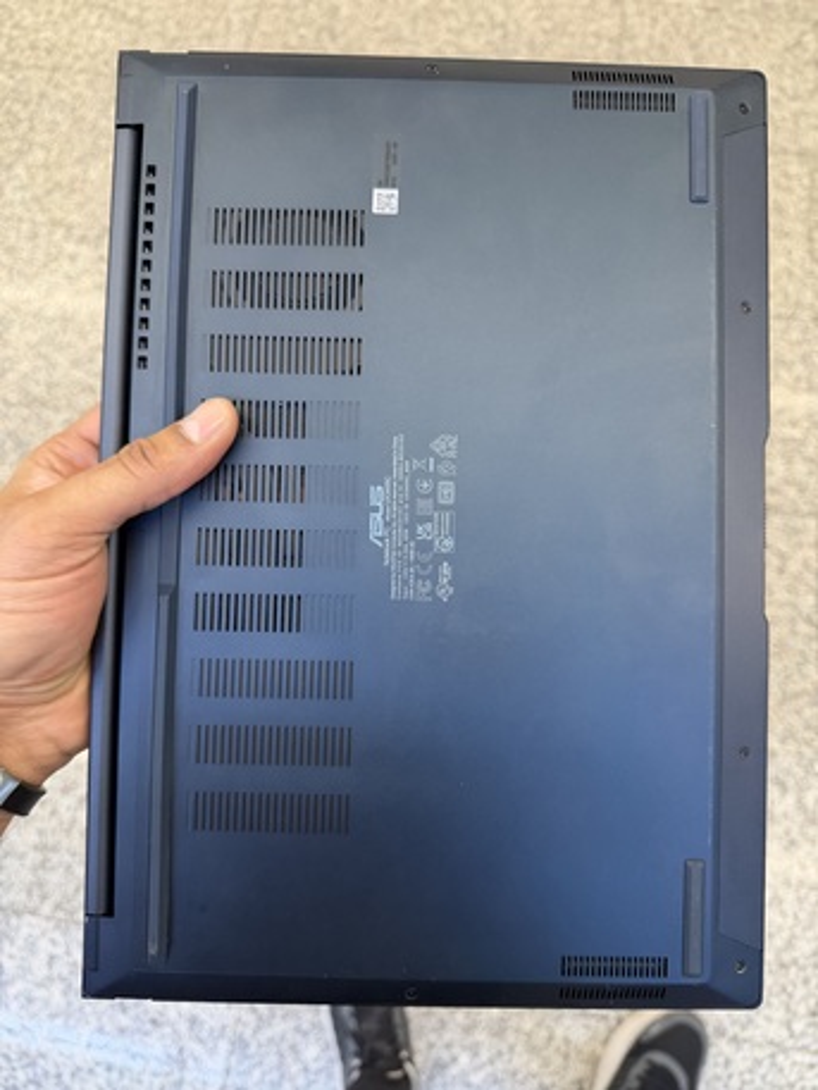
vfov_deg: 71.6
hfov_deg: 56.8
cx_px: 409
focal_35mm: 24
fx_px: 756
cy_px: 545
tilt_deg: -70.3
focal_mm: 6.76
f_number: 1.78
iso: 80
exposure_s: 1/120
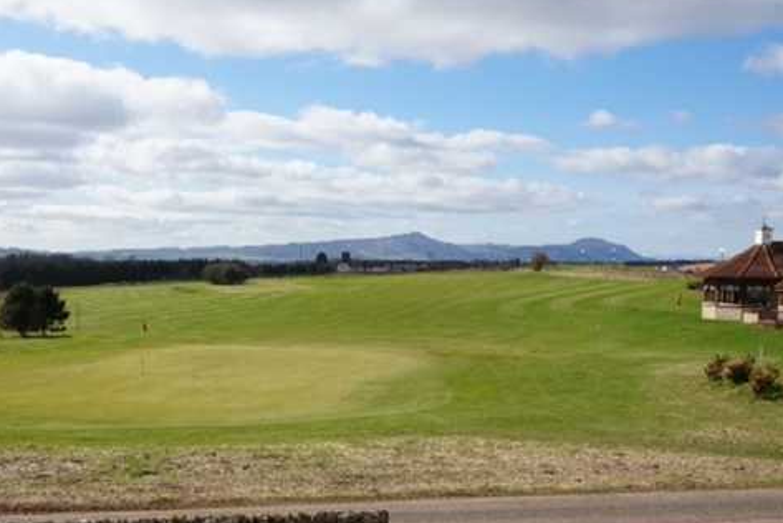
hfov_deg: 41.8
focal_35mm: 47
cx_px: 285
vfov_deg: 28.7
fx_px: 1016
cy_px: 334
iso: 100
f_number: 14
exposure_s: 1/100
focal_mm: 23
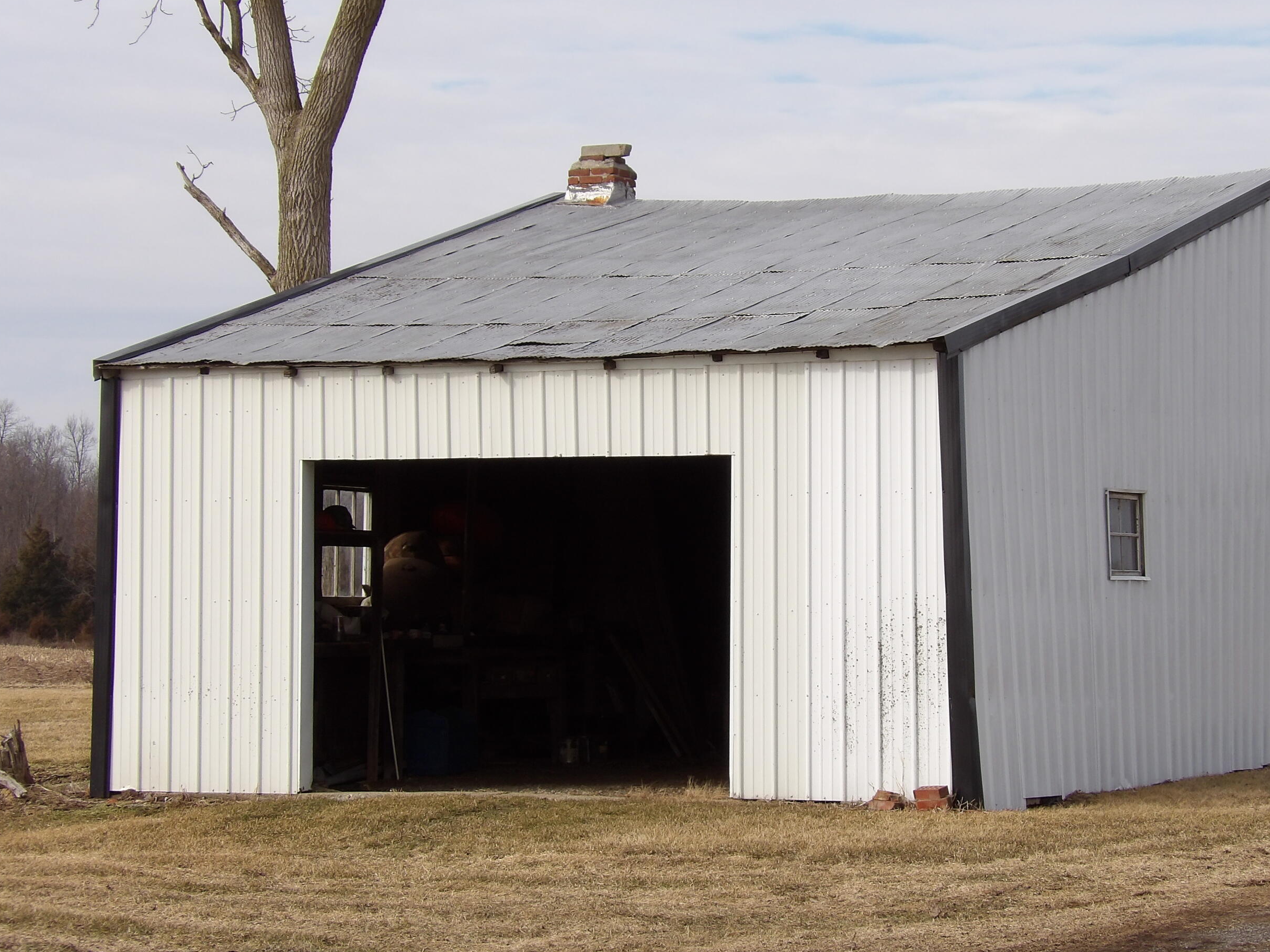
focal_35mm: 105
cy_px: 442
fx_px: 3852
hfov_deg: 18.7
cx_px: 735
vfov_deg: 14.1
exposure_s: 1/590
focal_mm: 15.3
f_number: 4.1
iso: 100
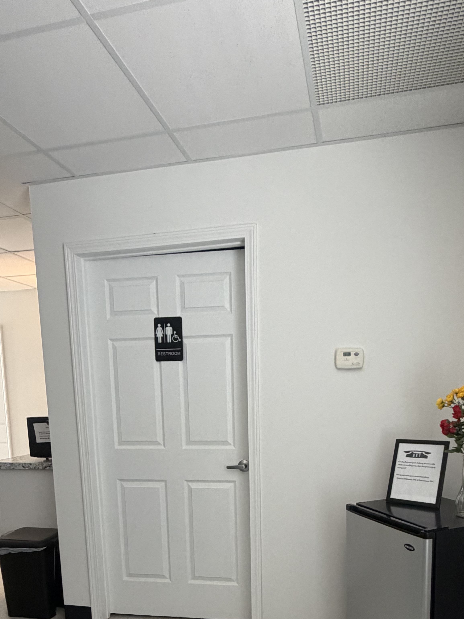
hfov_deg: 53.0
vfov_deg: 63.5
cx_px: 250
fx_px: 465
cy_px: 461
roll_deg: +0.9
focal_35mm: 26
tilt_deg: -8.0
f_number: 2.2
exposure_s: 1/74
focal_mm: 2.22
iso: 320
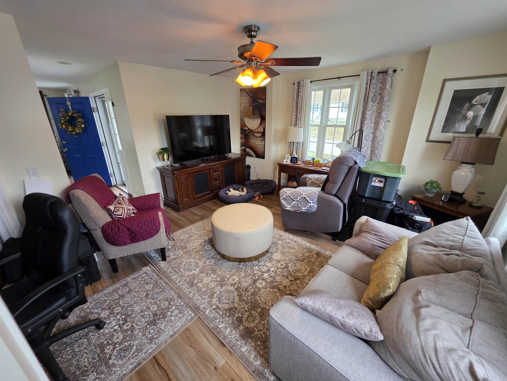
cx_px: 254
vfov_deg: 89.9
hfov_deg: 106.2
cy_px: 190
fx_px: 190
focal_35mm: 13
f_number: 1.9
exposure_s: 1/60
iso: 160
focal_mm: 2.2
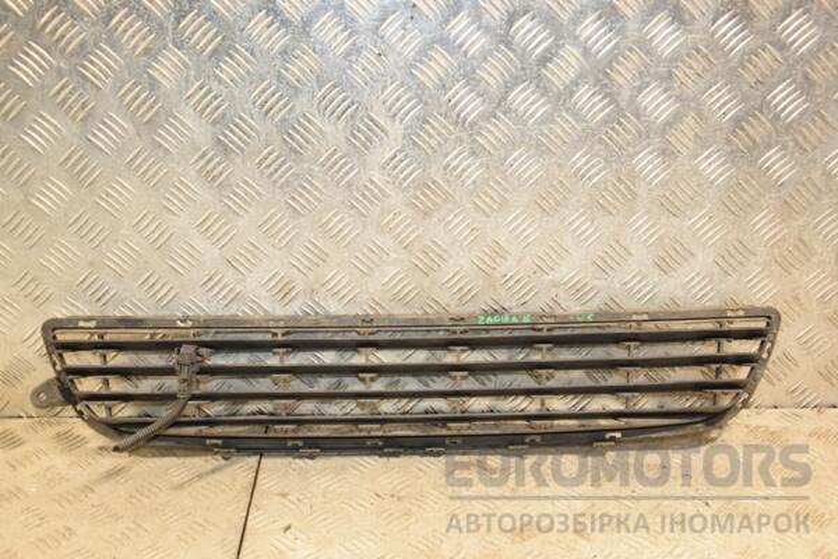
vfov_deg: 28.1
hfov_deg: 41.1
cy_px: 280
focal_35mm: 48
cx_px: 419
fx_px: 1117
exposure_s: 1/125
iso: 800
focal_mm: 32
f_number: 5
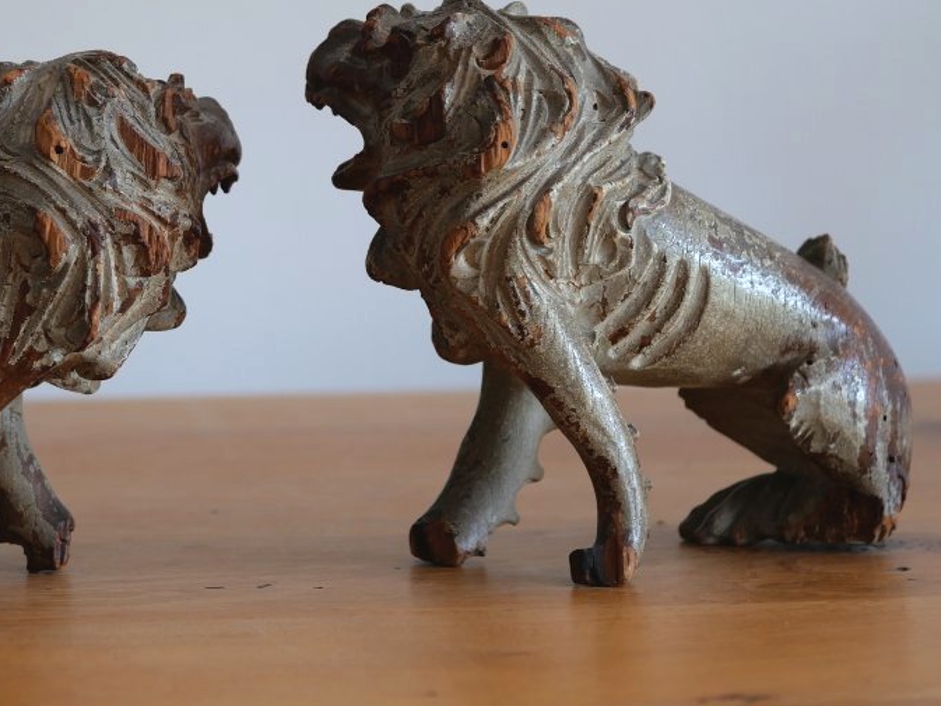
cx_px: 197
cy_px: 246
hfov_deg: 18.2
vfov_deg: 13.8
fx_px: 2909
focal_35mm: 107
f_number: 2.8
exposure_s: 1/60
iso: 250
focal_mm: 30
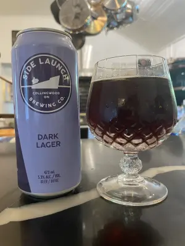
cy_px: 123
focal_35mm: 26
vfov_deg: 67.3
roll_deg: +0.1
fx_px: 185
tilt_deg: -4.0
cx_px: 92
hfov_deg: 53.1
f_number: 1.6
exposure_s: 1/60
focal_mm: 4.2
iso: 400
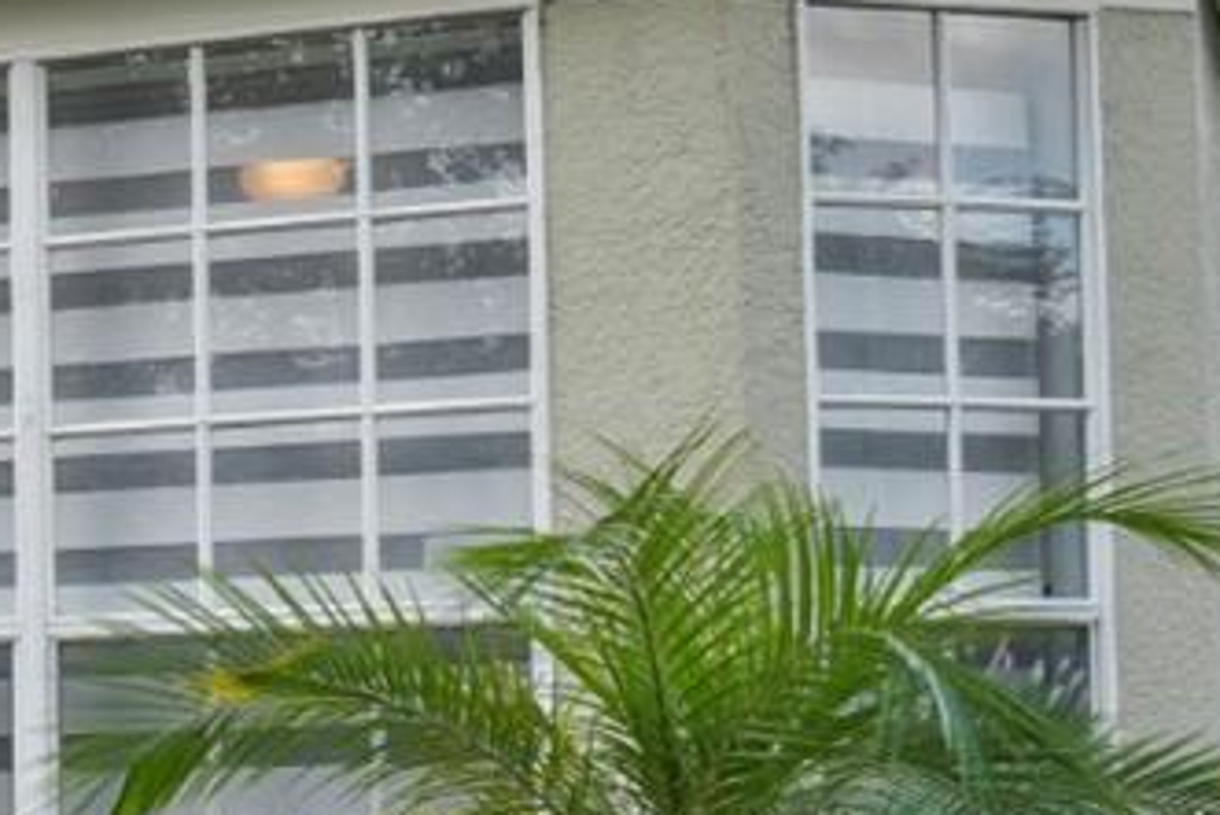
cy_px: 767
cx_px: -966
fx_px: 3933
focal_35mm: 116
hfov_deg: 15.3
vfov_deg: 11.7
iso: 640
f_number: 7.1
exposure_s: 1/250
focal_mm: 16
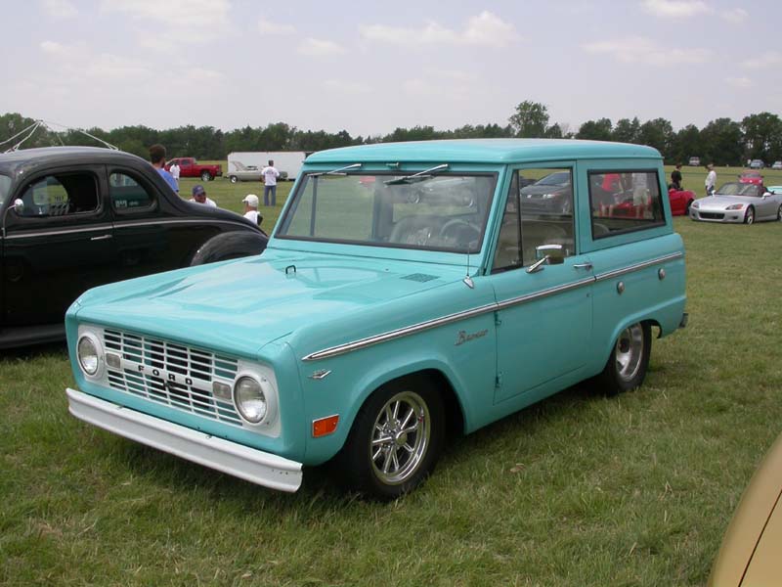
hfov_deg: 49.0
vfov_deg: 37.7
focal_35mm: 38
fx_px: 858
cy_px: 294
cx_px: 391
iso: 100
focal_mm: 7.85
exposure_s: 1/291
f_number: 7.5
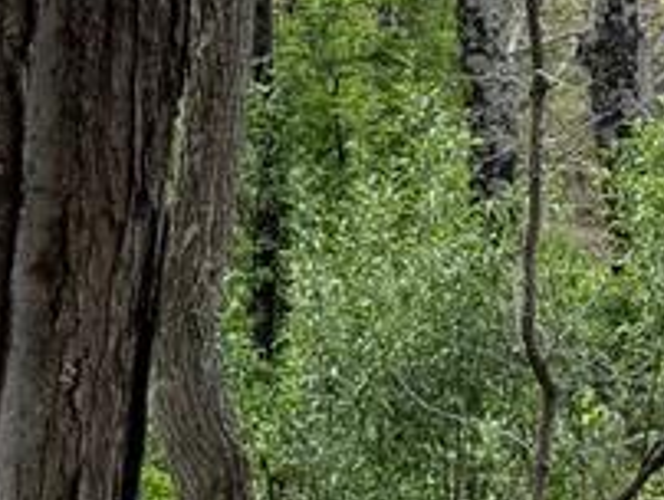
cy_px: -76
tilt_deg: +1.7
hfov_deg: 11.1
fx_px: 3284
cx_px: 957
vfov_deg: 8.6
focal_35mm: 171
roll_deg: +0.0
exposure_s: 1/1122
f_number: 1.78
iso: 100
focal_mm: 6.76
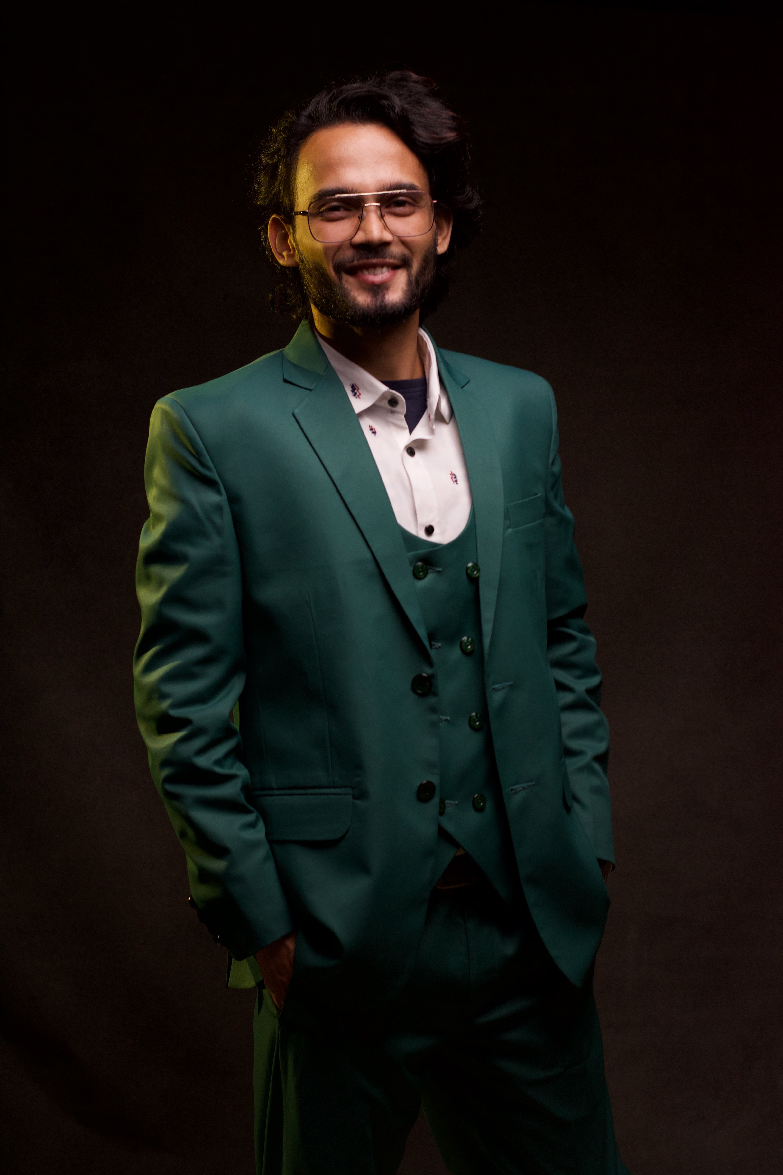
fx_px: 2447
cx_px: 392
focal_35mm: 75
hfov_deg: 18.2
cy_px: 588
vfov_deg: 27.0
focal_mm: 50
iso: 800
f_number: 4
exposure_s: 1/100
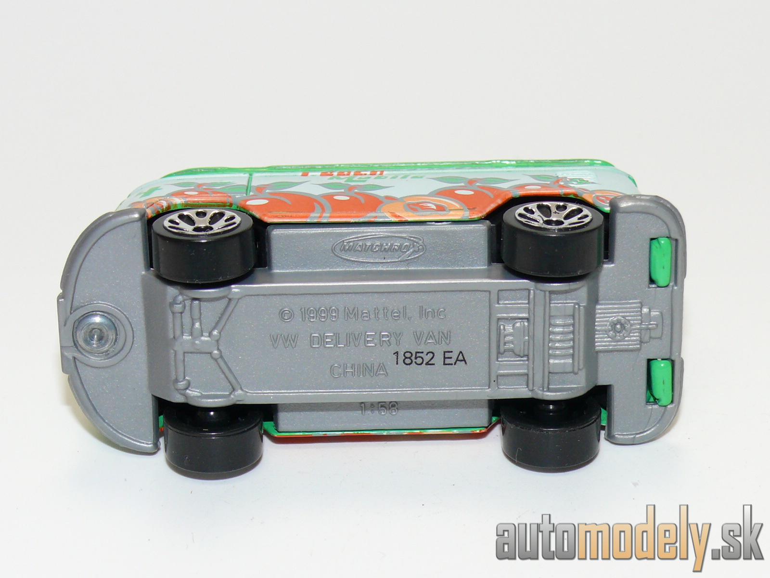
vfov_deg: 14.5
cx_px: 385
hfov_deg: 19.3
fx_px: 2269
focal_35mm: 102
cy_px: 289
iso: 100
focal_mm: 13.3
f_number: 4
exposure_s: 1/30
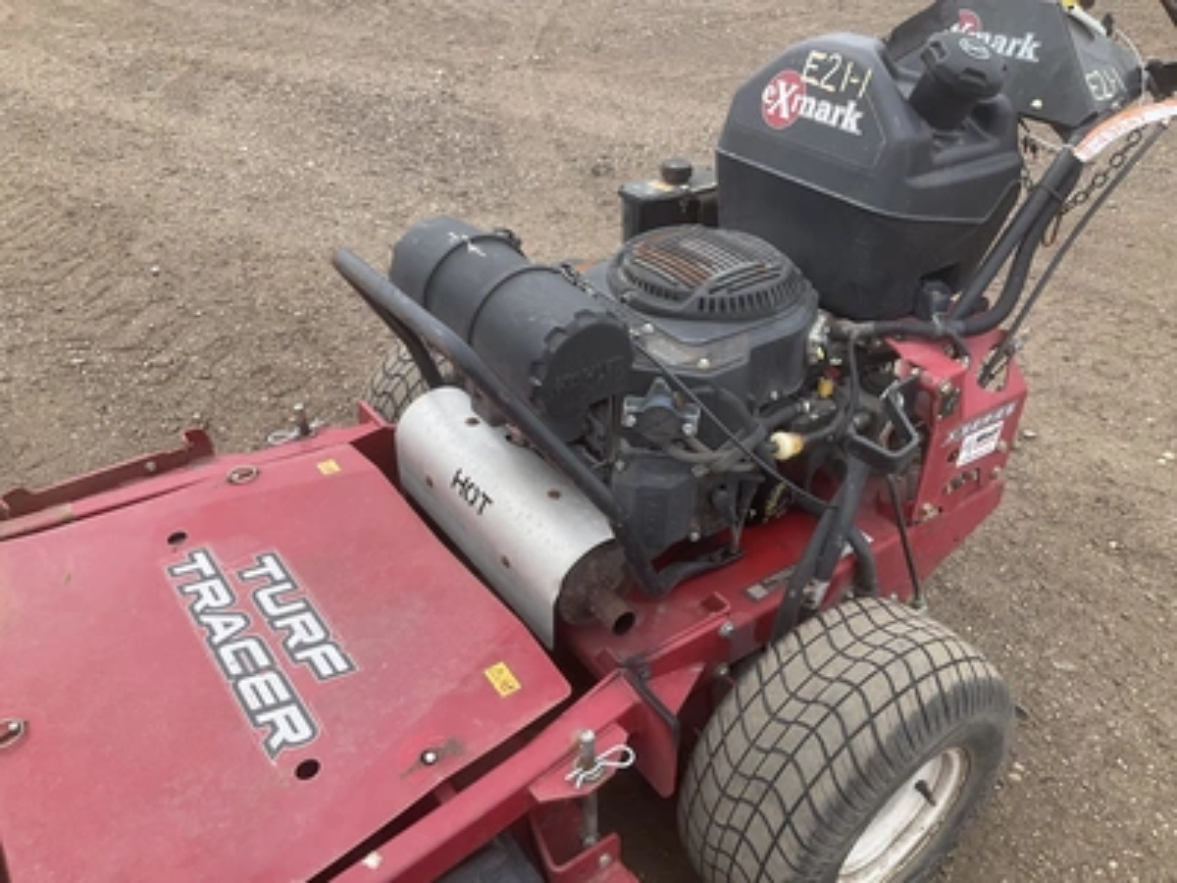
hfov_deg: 61.7
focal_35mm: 29
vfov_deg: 48.2
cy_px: 442
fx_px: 986
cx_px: 588
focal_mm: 3
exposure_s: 1/683
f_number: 1.8
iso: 25
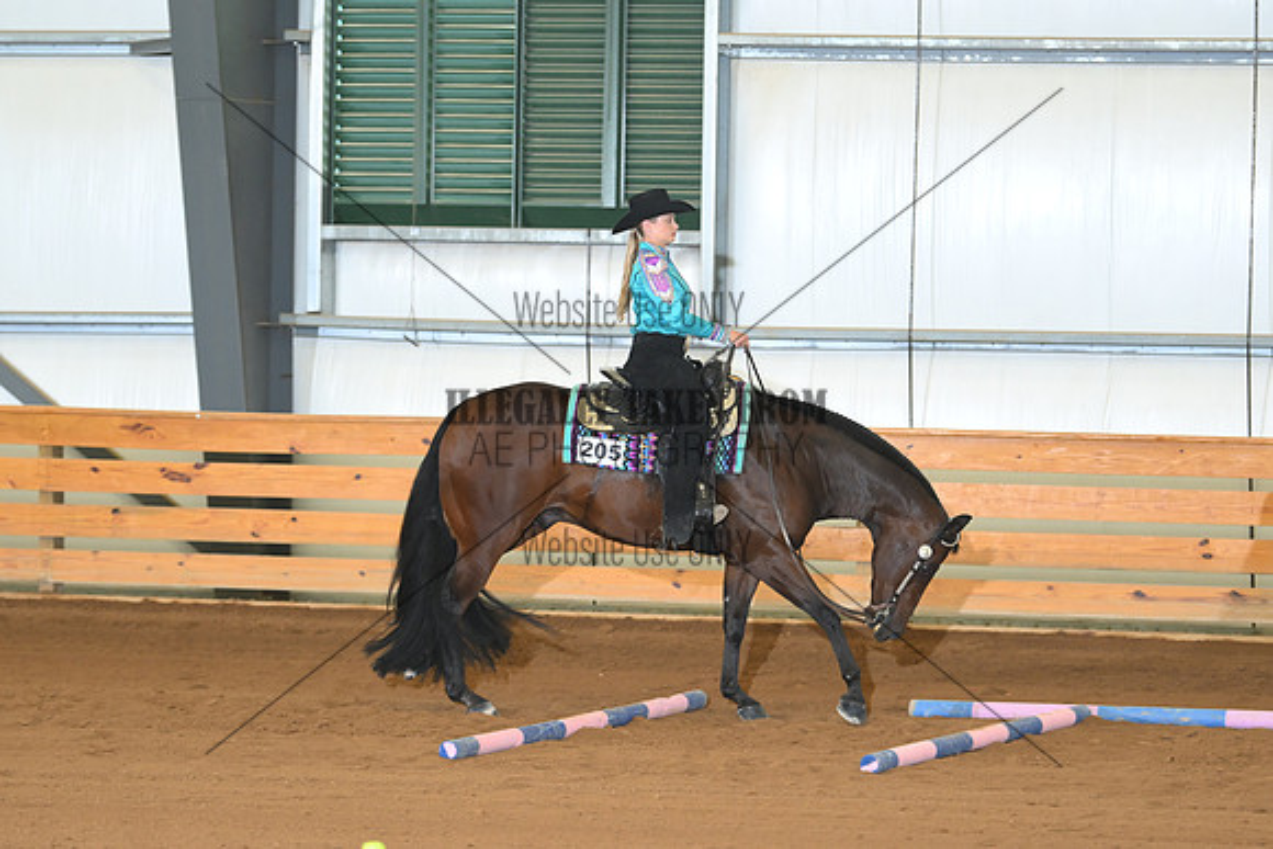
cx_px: 636
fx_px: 6897
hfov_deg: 10.5
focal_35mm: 195
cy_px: 424
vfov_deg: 7.0
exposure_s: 1/206
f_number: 3.2
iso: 800
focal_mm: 130
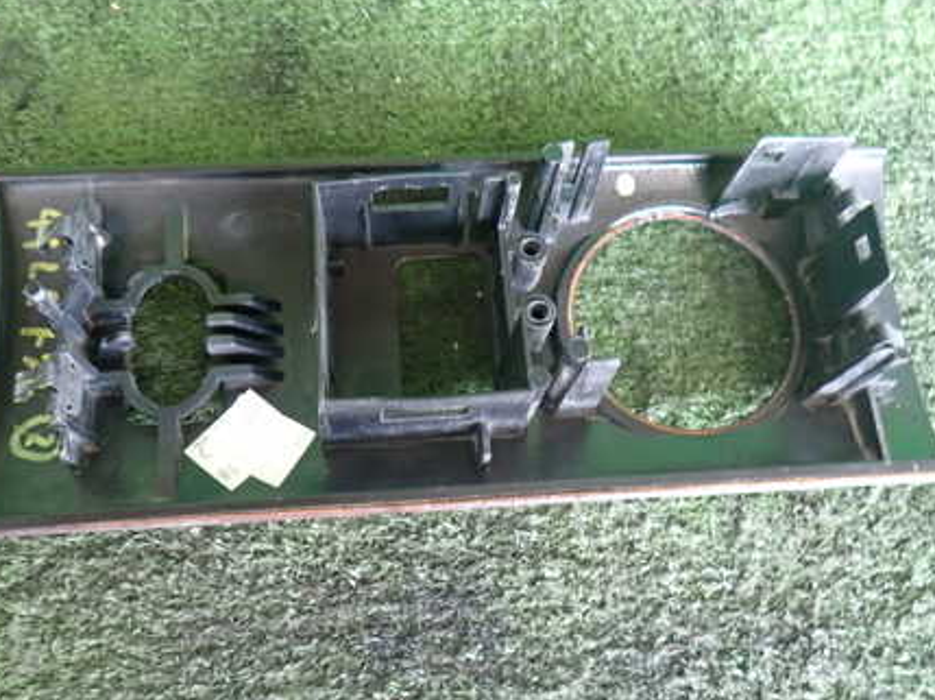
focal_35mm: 35
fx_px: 945
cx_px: 449
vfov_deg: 40.5
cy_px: 288
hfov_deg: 52.7
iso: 500
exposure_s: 1/50
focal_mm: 4.5
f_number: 2
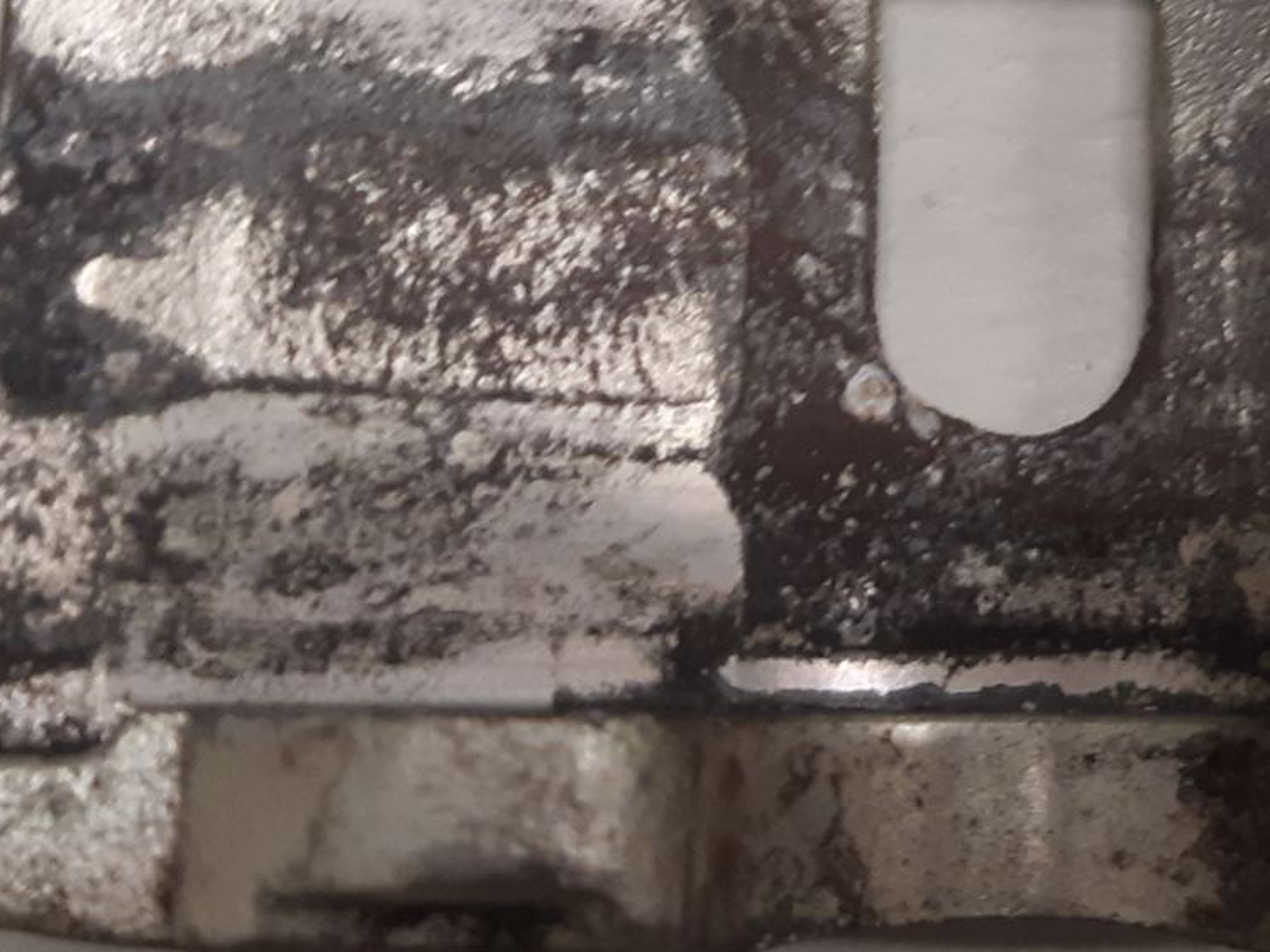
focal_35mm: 71
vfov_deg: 19.9
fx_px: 2604
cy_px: -61
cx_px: 1004
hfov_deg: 26.9
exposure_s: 1/50
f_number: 1.7
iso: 125
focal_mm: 3.93
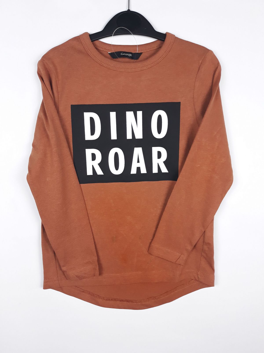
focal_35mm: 27
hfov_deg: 51.4
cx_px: 132
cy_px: 176
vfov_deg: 65.3
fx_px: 275
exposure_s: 1/50
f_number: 1.7
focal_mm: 3.71
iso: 50
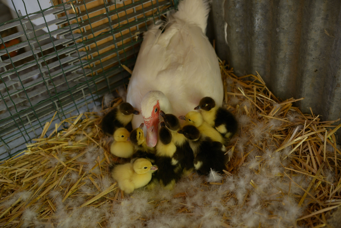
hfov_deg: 53.1
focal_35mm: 36
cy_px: 113
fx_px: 341
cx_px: 166
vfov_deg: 36.9
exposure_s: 1/100
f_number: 2.8
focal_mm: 35
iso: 1000
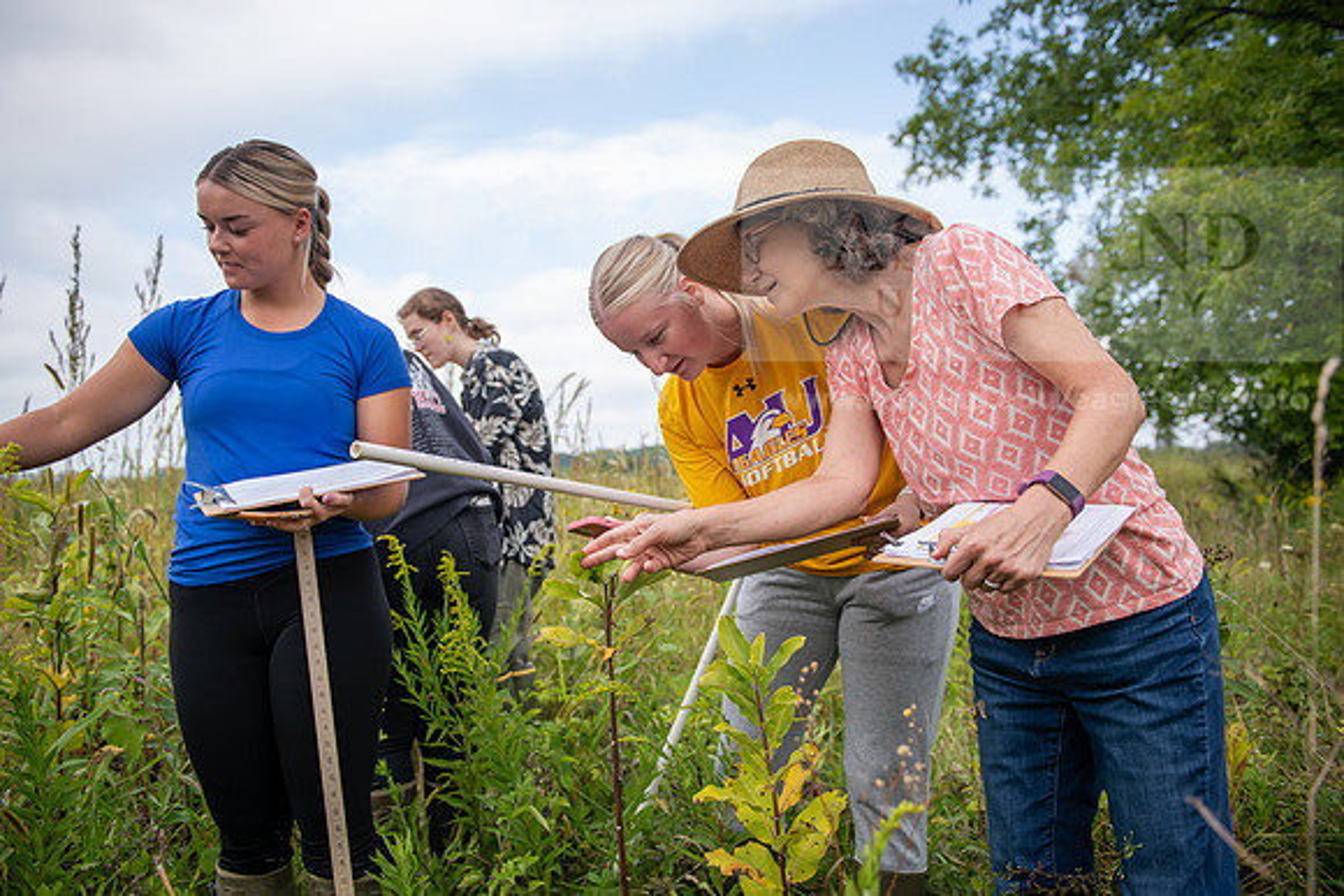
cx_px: 672
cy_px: 448
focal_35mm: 27
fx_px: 1008
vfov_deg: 48.0
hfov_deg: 67.4
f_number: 3.2
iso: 80
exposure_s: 1/400
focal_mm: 27
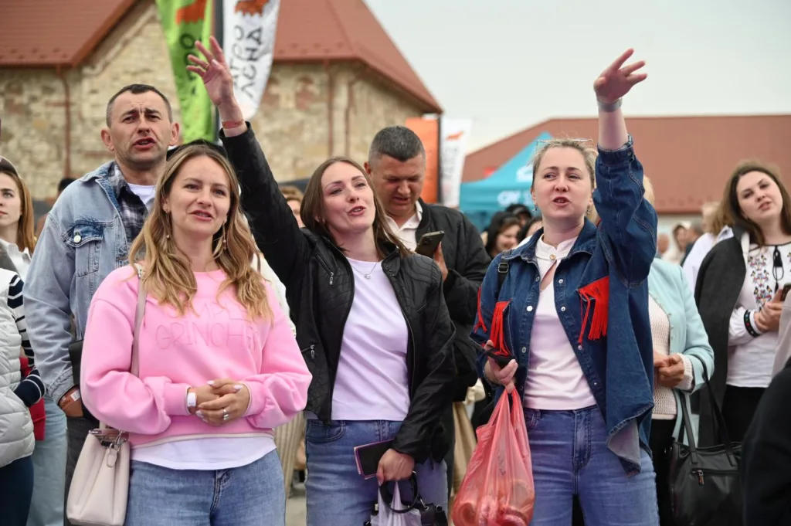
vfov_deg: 18.2
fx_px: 1647
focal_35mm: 75
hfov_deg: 27.0
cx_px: 396
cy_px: 263
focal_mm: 75
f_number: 4
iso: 720
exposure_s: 1/250
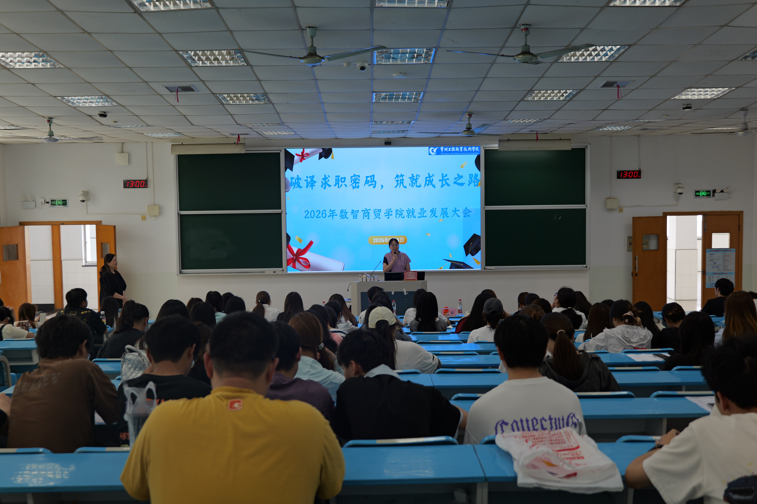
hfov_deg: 50.7
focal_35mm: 38
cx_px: 378
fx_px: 799
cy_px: 252
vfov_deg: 35.1
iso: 250
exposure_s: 1/50
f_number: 4.6
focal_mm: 38
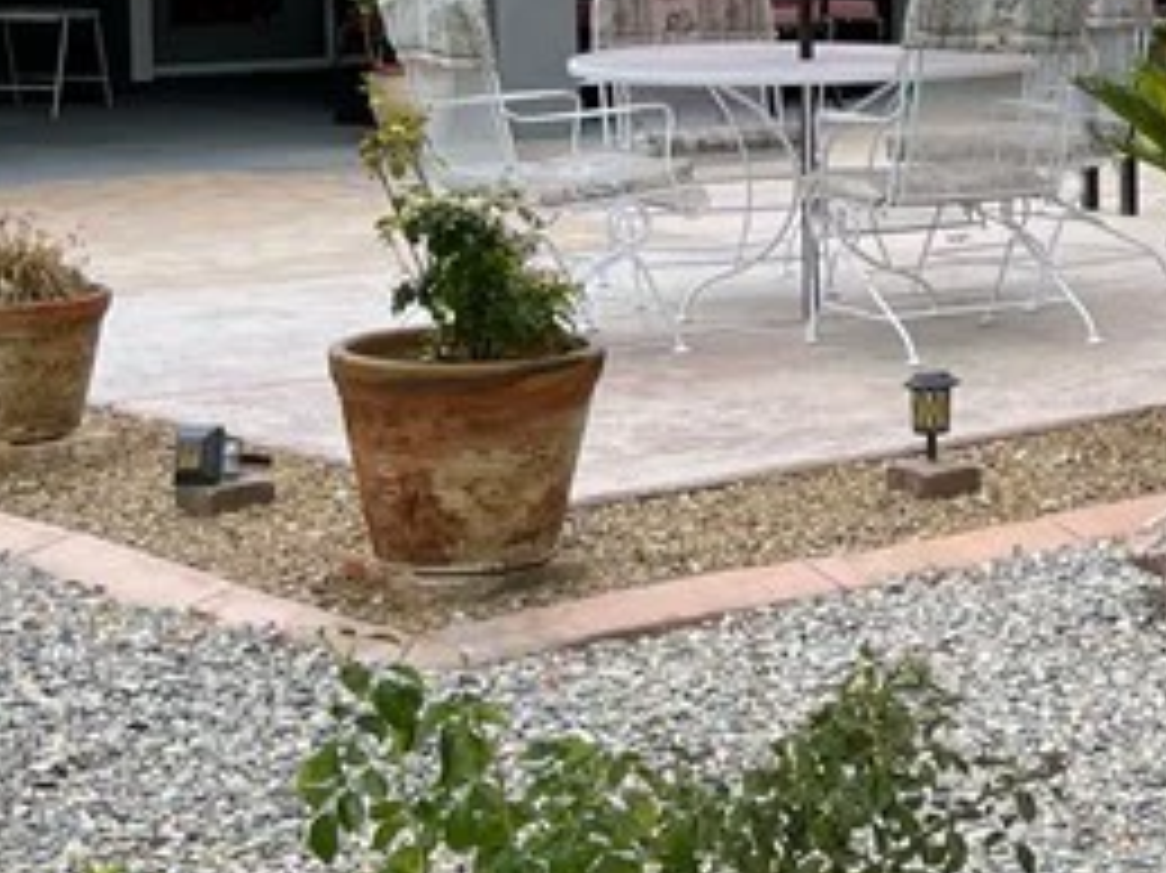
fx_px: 3333
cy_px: 72
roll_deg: -0.5
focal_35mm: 99
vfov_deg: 14.8
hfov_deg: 17.2
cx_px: 1909
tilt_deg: -4.5
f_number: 1.6
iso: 32
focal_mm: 5.1
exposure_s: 1/590
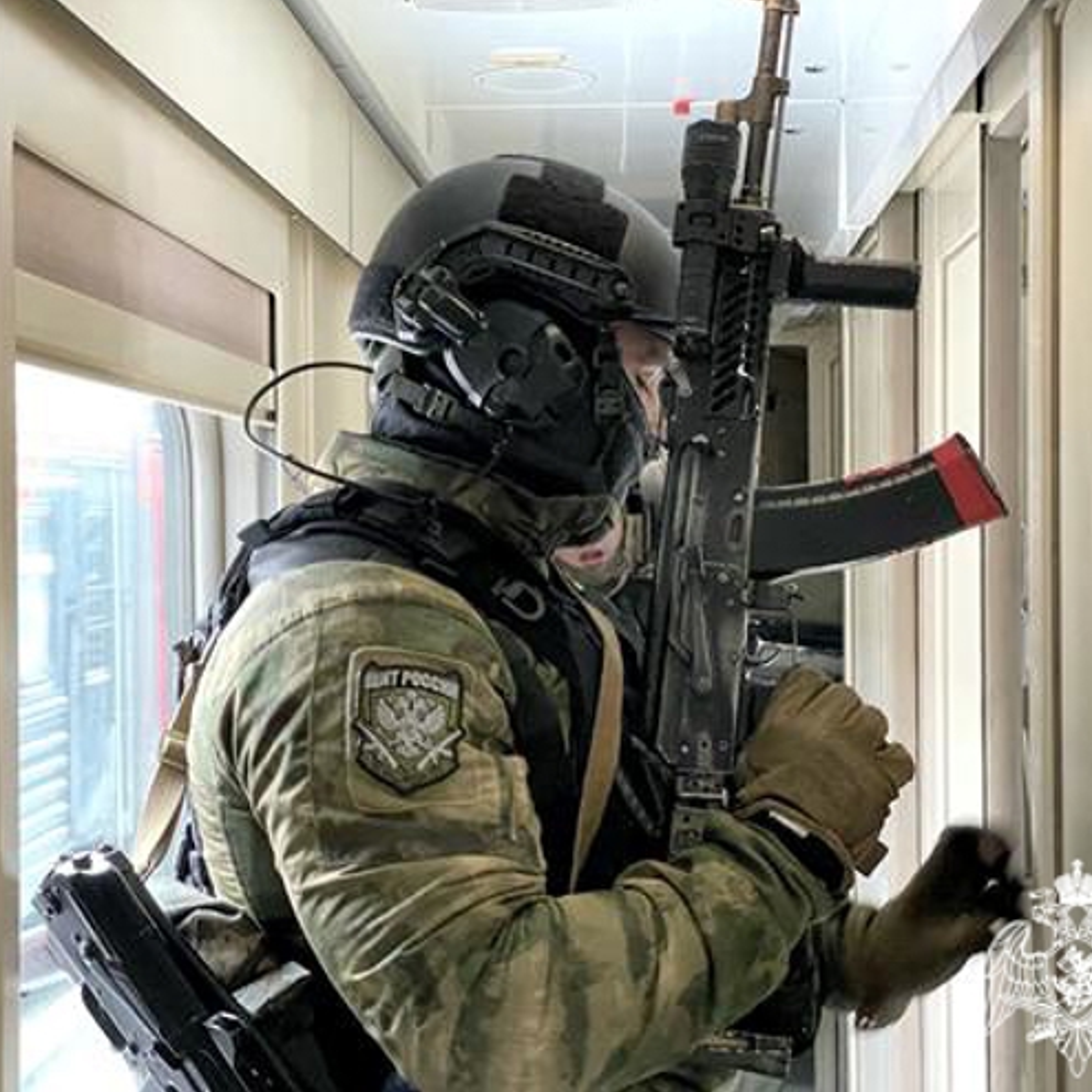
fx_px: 2213
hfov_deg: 27.7
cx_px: 475
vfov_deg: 27.7
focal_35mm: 62
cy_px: 542
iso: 320
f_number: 2
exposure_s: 1/60
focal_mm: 6
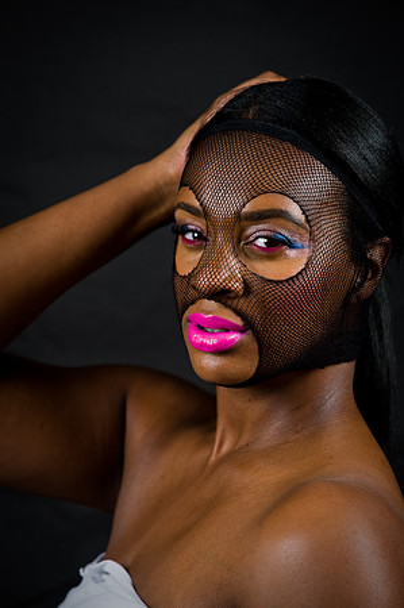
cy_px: 304
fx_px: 3374
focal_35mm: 200
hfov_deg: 6.9
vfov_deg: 10.3
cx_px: 202
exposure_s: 1/125
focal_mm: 200
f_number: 5.6
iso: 200
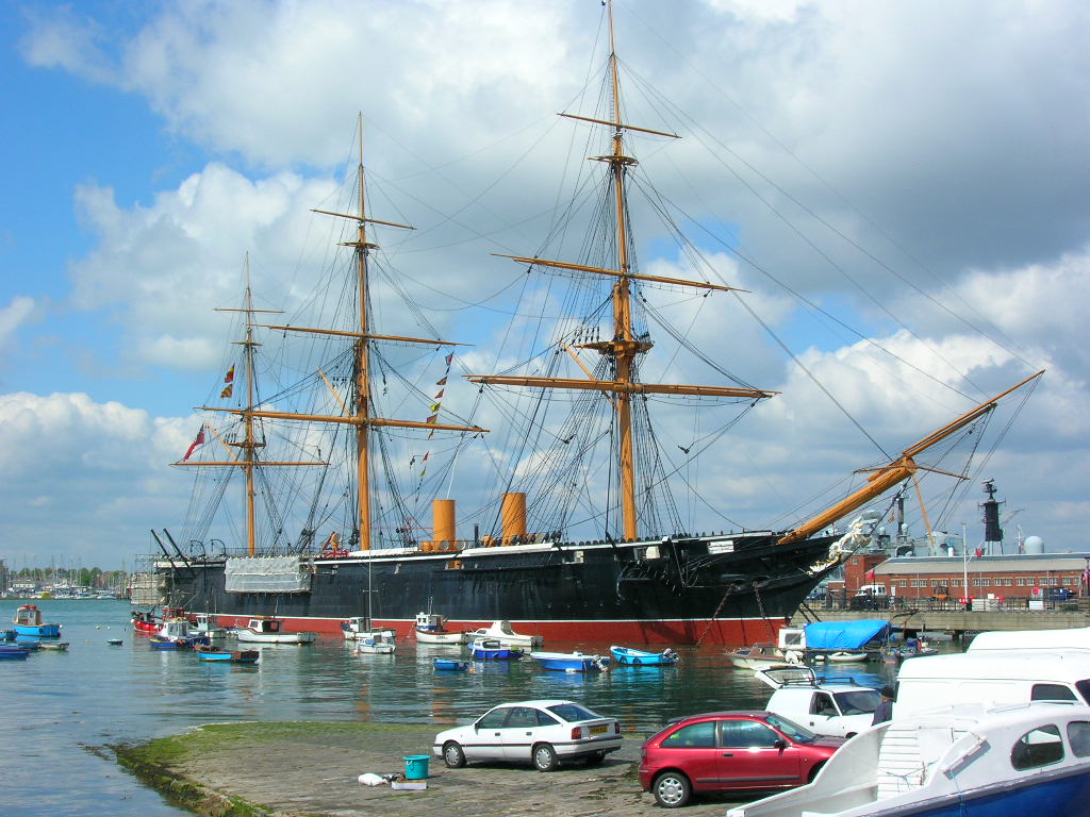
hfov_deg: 38.2
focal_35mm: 50
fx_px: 1574
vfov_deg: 29.1
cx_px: 545
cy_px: 408
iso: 50
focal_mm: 8.4
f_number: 5.6
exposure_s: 1/396
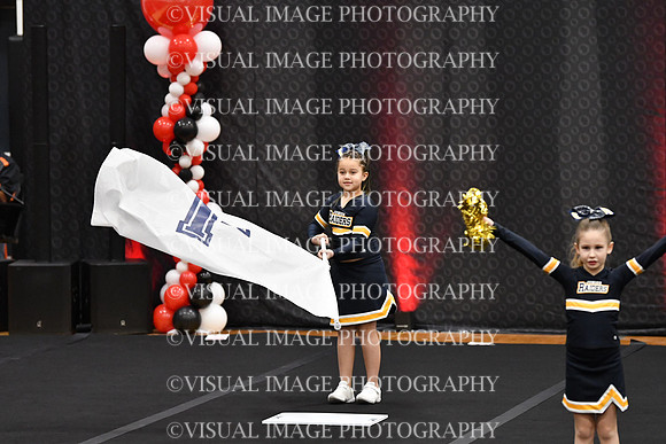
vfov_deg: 6.8
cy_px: 222
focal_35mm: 202
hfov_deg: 10.2
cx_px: 333
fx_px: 3738
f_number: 2.8
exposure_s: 1/800
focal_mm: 135
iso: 5000
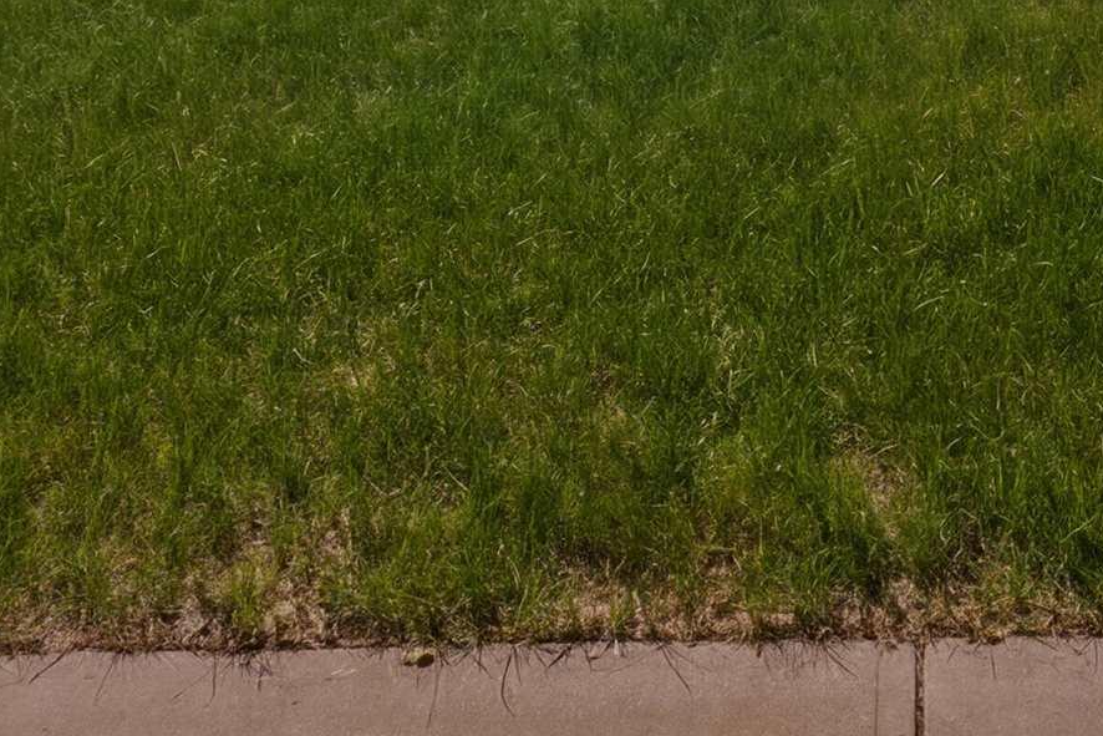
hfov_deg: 35.9
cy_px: -479
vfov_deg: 20.6
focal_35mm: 52
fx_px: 1593
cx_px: 988
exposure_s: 1/250
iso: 400
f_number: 11
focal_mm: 10
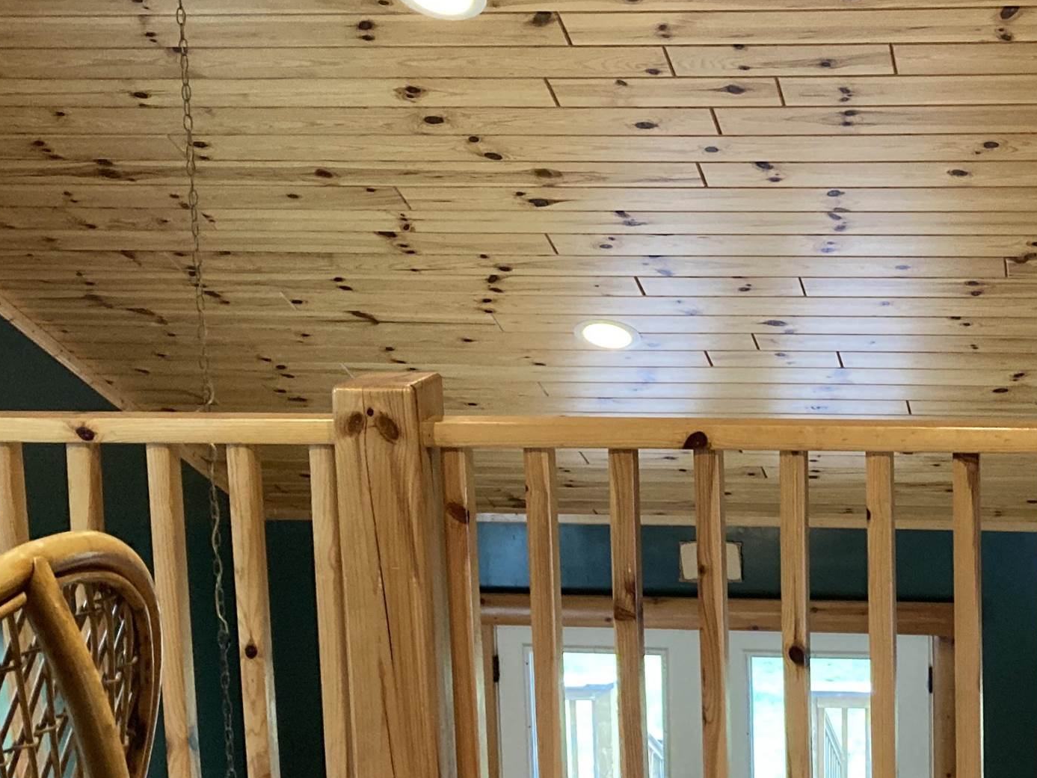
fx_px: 1858
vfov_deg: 23.7
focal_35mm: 62
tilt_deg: -8.3
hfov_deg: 30.3
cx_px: 864
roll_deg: +1.2
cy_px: 379
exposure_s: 1/40
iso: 320
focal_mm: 3.99
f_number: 1.8
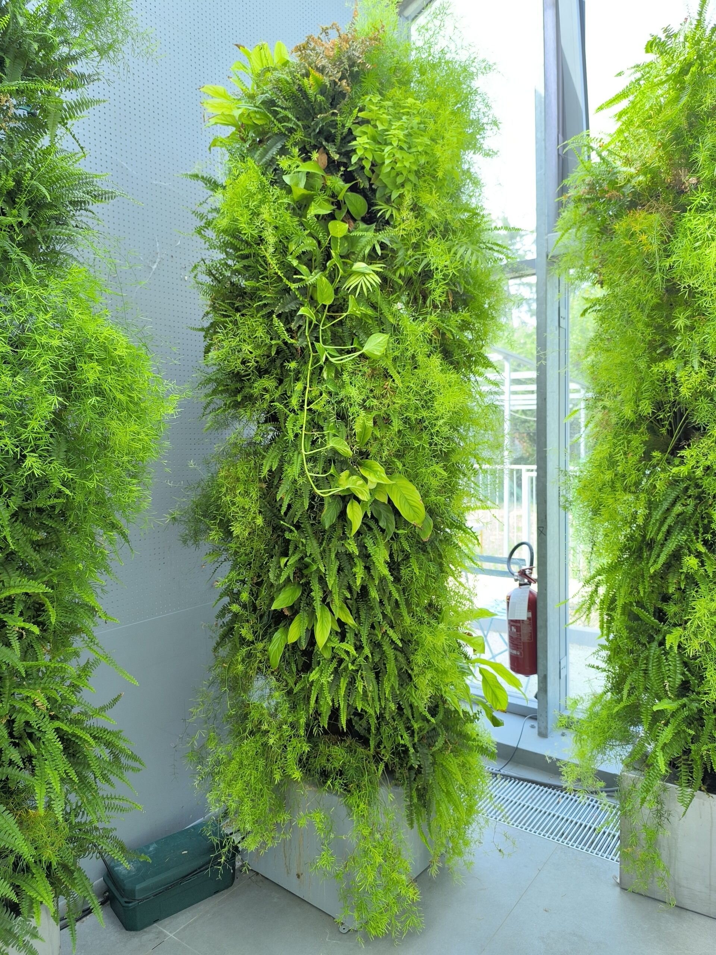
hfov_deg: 58.9
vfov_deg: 73.9
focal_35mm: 23
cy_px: 478
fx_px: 634
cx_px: 358
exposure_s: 1/100
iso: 200
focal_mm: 6.14
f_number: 1.65
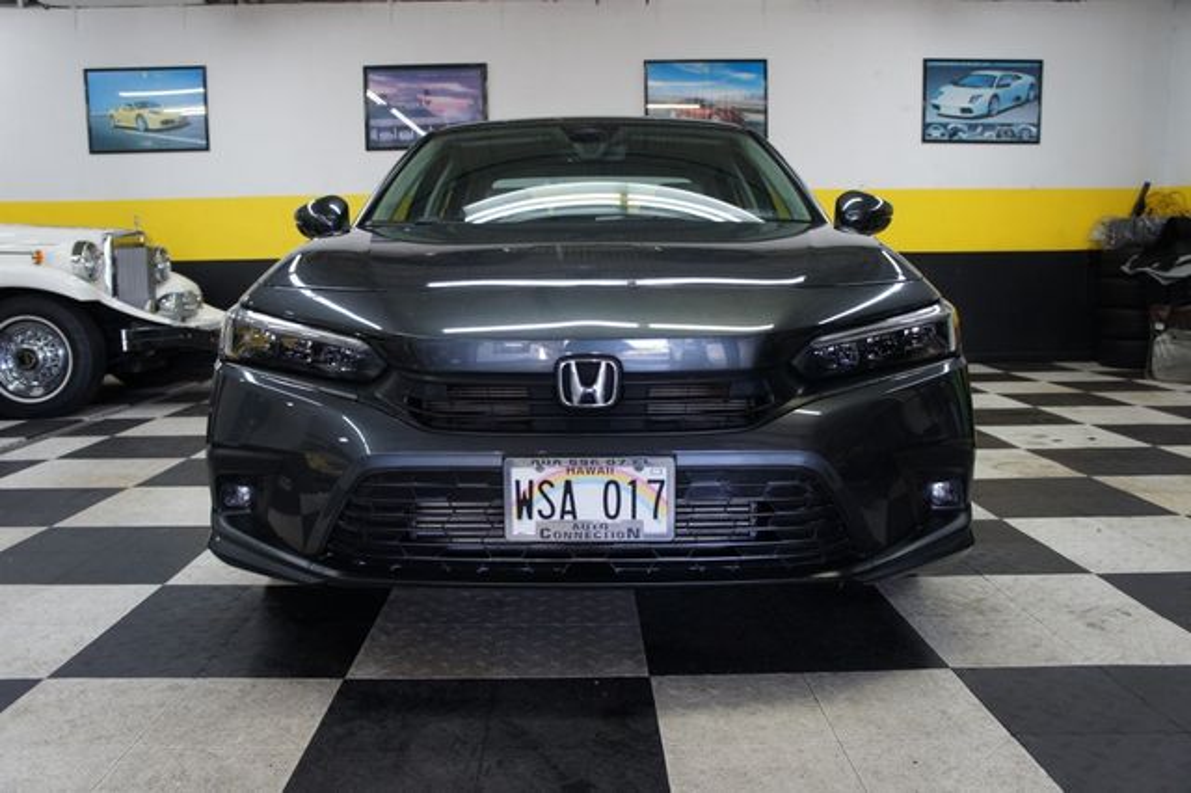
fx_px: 992
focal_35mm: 30
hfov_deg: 62.0
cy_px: 396
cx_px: 596
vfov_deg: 43.6
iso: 200
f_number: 4
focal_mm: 20
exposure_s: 1/30
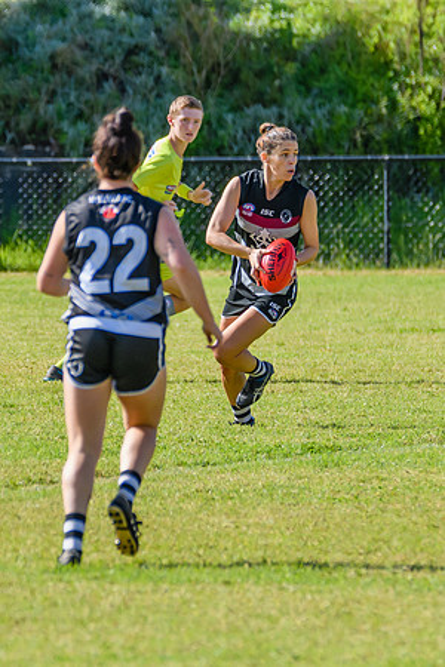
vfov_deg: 2.4
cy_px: 307
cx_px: 249
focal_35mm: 863
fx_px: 16009
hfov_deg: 1.6
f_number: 6.3
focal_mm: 350
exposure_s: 1/2000
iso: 800
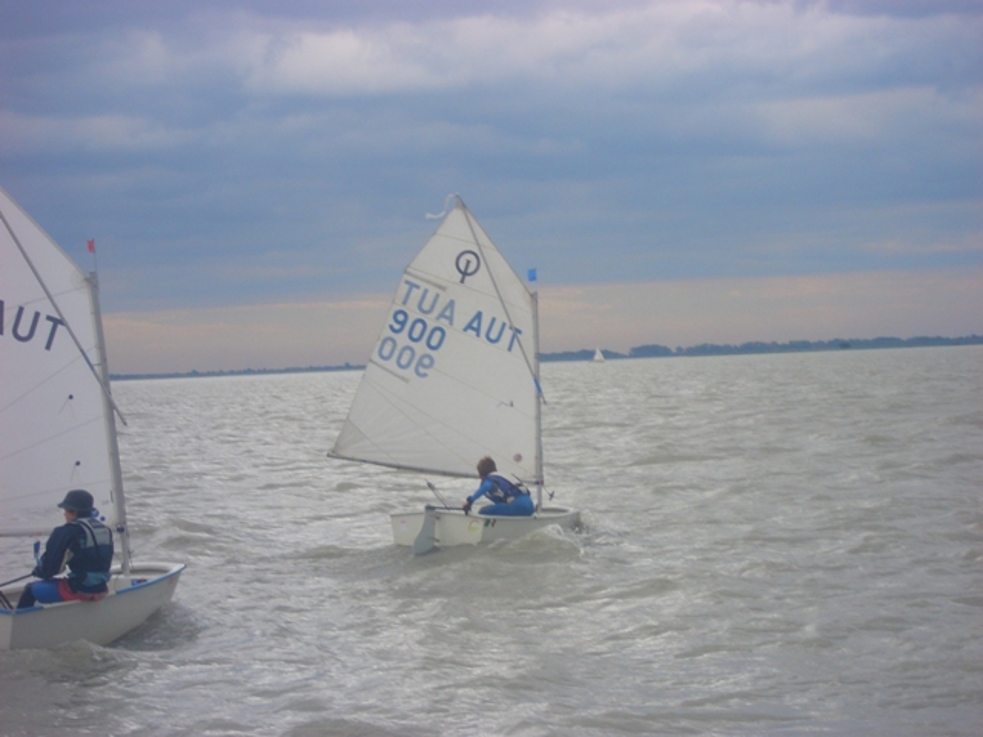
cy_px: 368
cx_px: 492
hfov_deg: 18.7
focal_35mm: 105
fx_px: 2982
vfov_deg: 14.1
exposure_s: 1/125
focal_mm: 17.4
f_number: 7.7
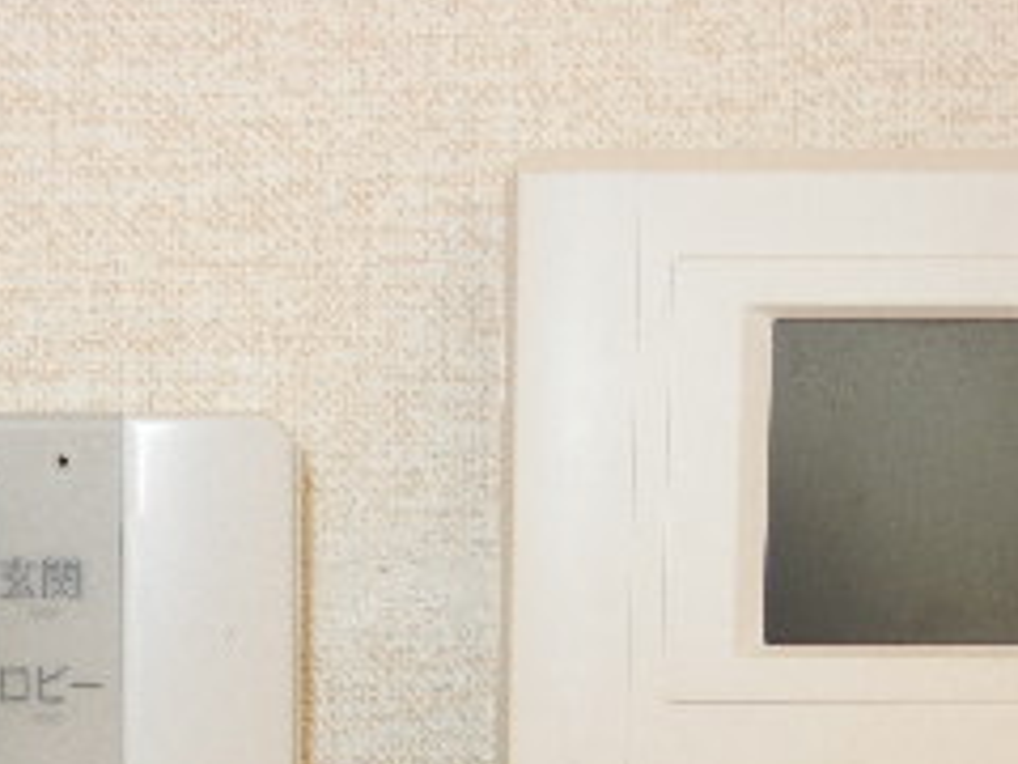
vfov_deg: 17.6
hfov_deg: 24.3
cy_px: 896
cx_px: 314
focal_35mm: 80
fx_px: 2353
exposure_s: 1/30
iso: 198
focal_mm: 5.4
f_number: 3.5
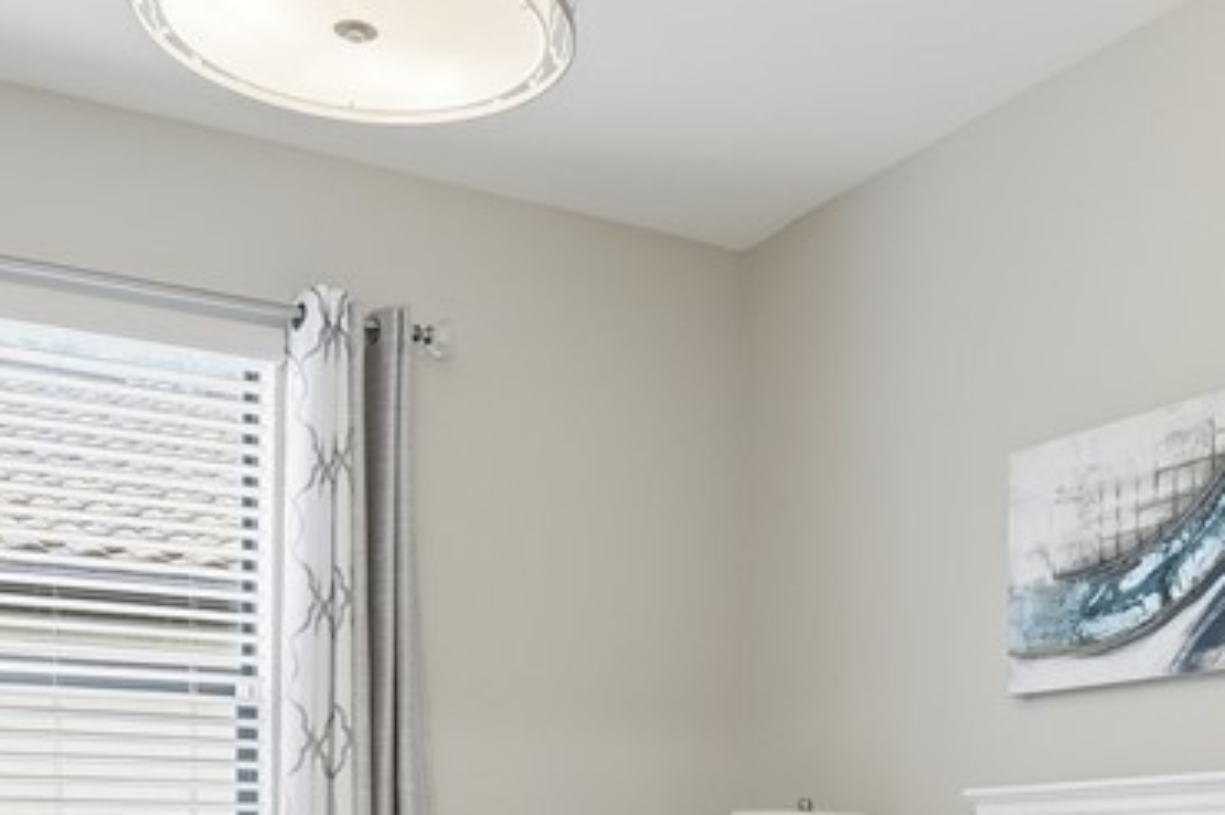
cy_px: 856
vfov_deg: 26.7
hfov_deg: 41.3
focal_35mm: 47
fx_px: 1598
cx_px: 834
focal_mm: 16
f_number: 9
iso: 200
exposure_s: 1/20
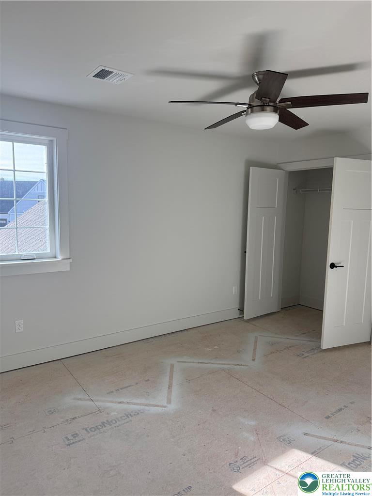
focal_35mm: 24
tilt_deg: -7.0
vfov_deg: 71.6
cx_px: 186
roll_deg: -1.4
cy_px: 248
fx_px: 344
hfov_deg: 56.8
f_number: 1.78
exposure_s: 1/240
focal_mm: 6.76
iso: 125
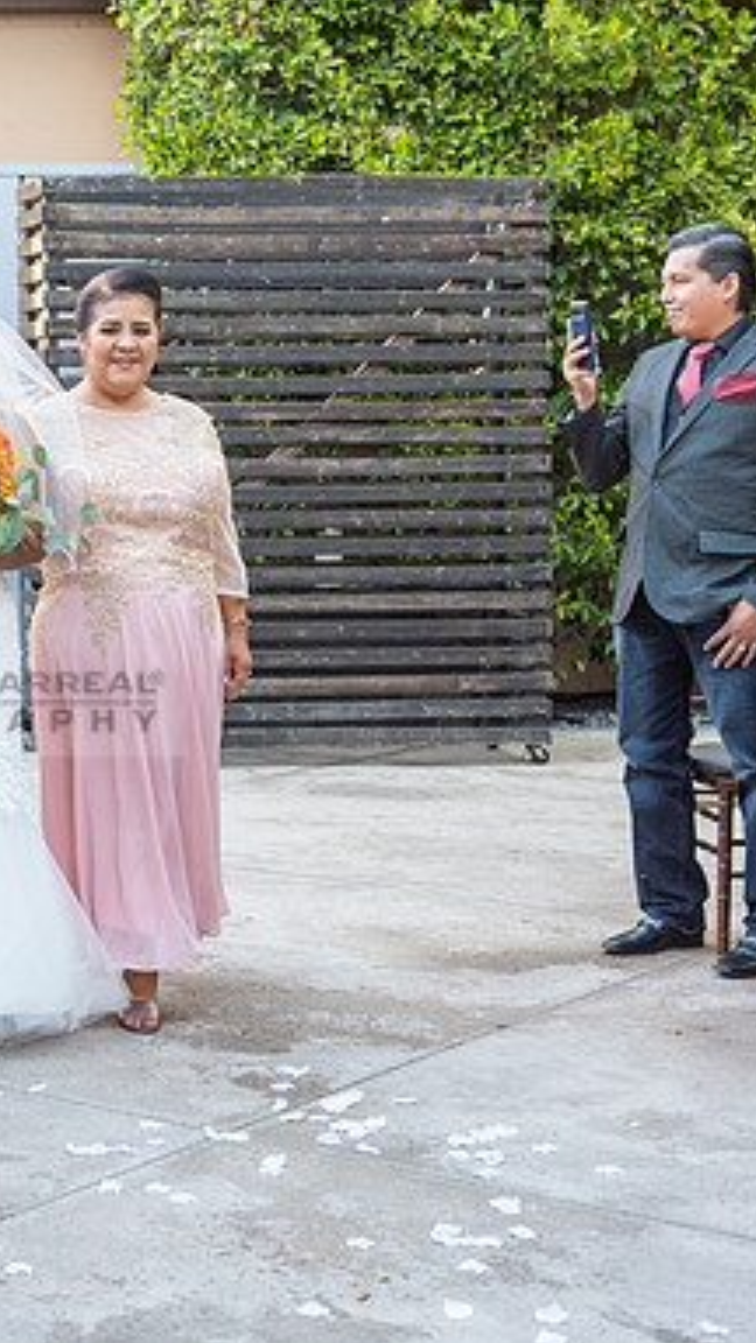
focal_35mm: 79
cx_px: -108
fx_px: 2815
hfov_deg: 14.9
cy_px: 673
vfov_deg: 26.8
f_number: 4.5
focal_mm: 48
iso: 320
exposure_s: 1/100
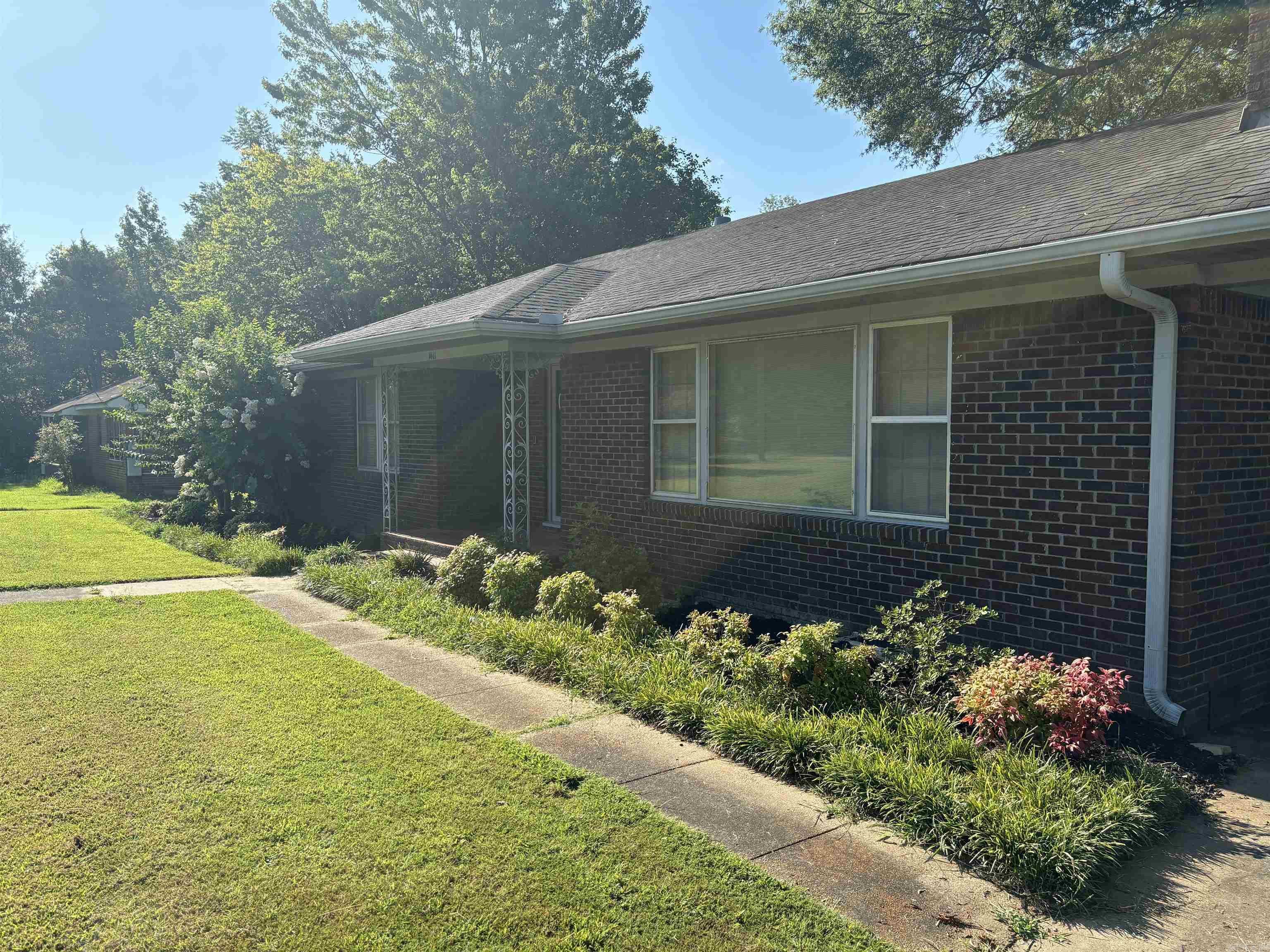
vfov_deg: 53.1
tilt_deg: -3.0
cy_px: 476
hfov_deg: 67.3
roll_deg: +0.5
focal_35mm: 26
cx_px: 635
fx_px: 954
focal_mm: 5.96
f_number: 1.6
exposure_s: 1/1590
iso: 50
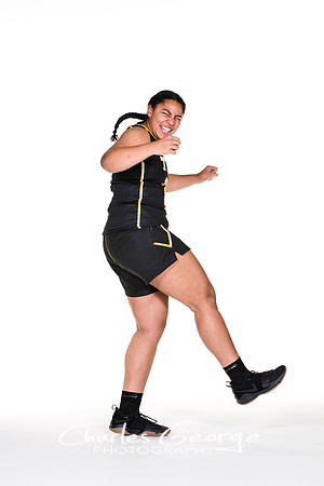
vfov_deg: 16.7
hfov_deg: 11.1
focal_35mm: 123
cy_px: 243
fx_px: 1660
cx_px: 162
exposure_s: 1/160
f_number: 6.3
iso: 200
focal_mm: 82
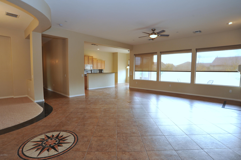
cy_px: 80
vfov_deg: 67.3
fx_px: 120
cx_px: 120
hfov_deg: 90.0
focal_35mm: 18
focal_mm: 18
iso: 1000
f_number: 7.1
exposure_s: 1/30
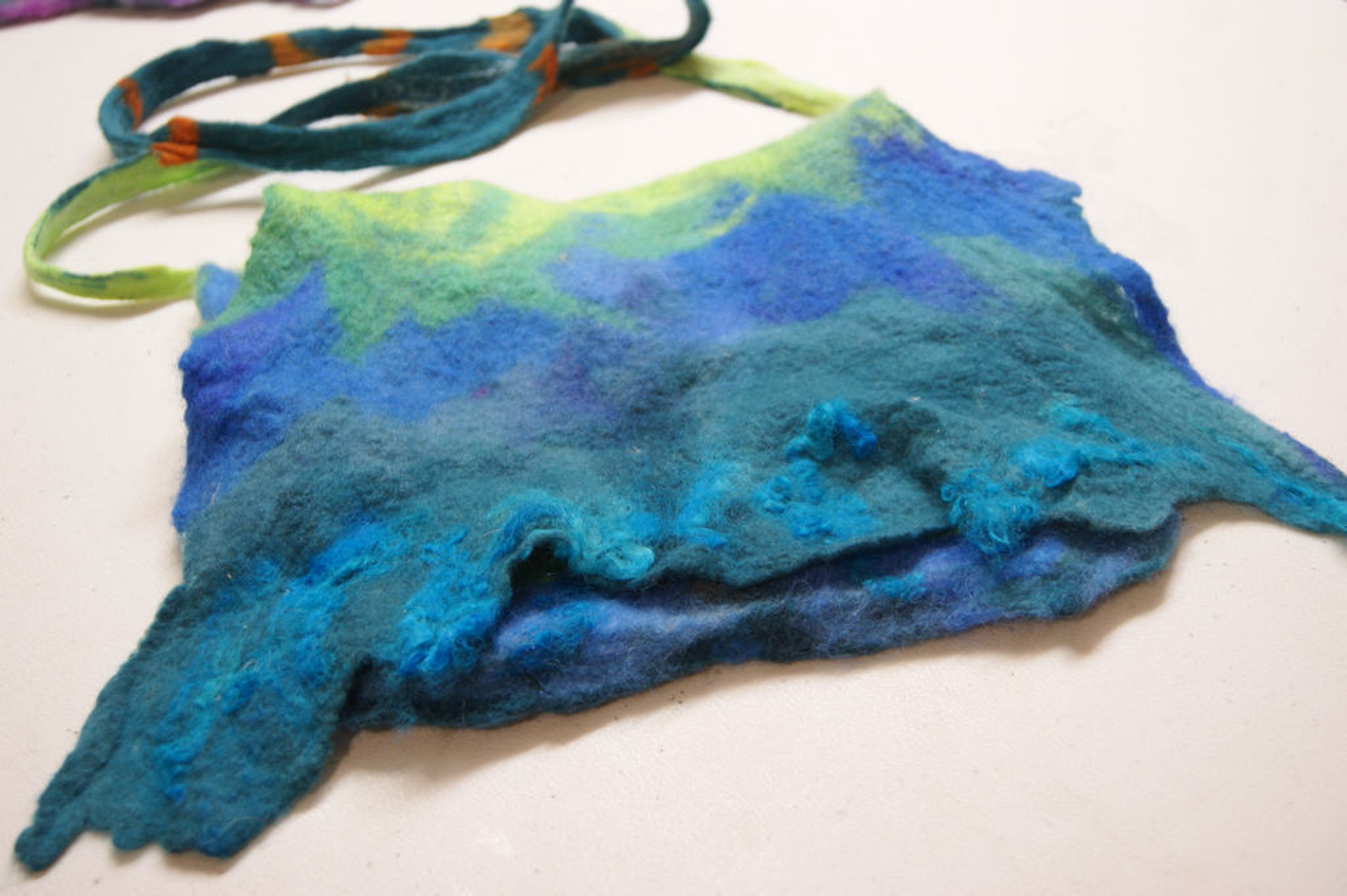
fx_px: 1682
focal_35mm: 45
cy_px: 448
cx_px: 674
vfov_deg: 29.8
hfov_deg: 43.6
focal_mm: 30
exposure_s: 1/15
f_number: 4.5
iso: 400
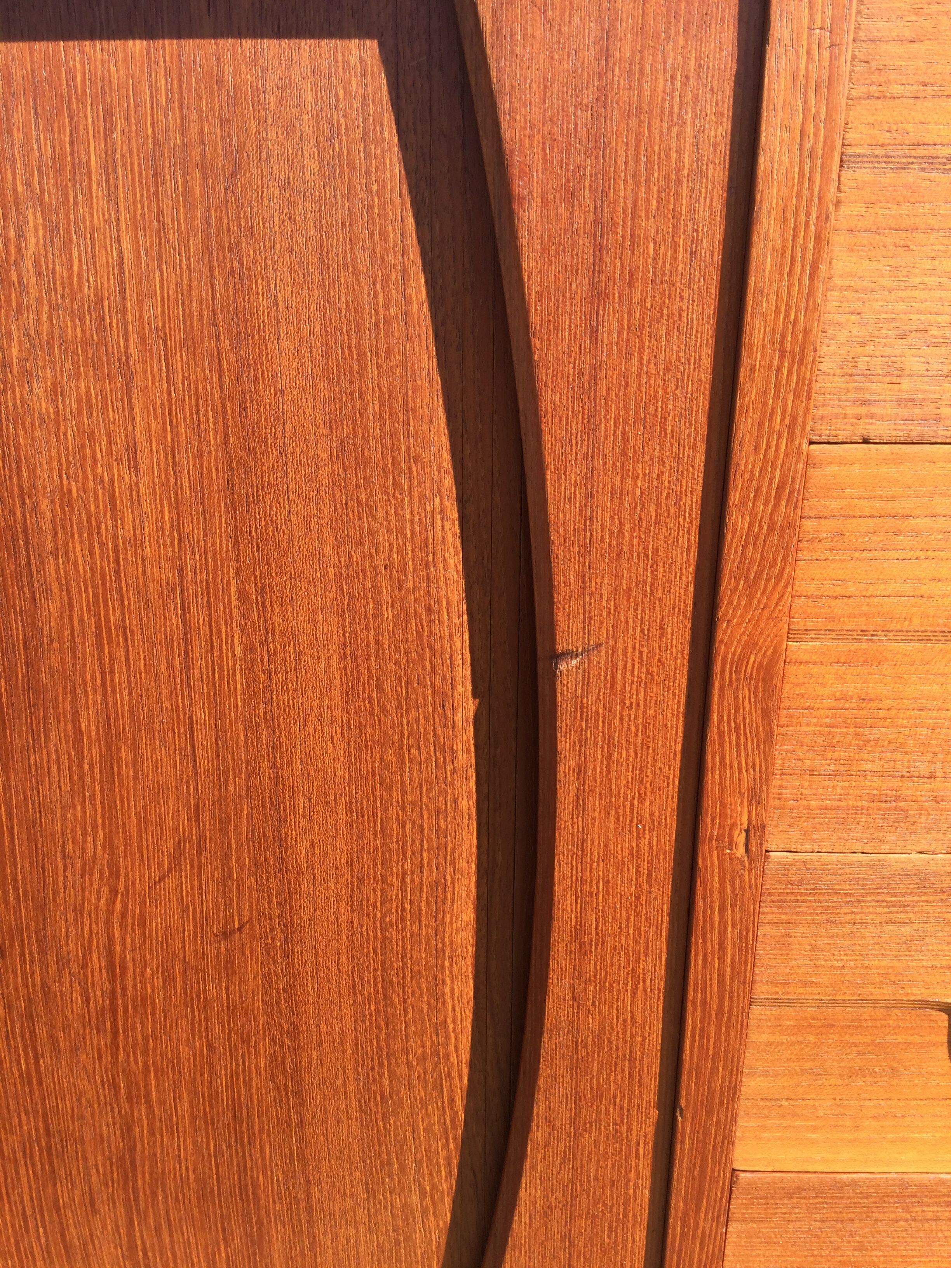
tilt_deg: -19.9
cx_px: 476
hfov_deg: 45.4
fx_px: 1136
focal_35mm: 31
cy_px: 634
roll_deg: -0.3
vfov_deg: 58.4
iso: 25
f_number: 2.4
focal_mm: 3.3
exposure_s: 1/264
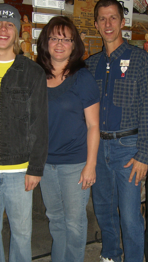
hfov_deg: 22.2
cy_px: 144
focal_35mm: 54
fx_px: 377
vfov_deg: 38.5
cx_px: 91
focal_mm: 7.9
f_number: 2.8
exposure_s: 1/60
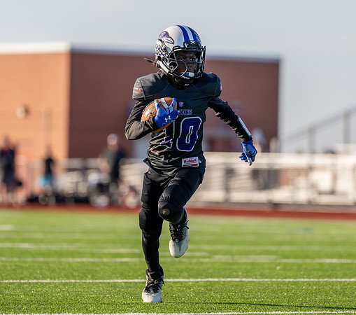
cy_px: 142
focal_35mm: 372
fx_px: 4090
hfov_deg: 5.0
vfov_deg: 4.4
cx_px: 182
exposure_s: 1/1250
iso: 100
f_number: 2.8
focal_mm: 200
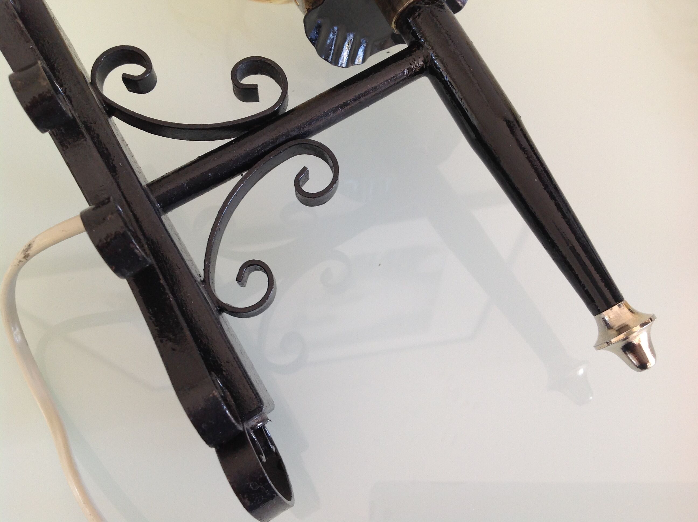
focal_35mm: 35
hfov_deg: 52.7
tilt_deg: -70.0
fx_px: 705
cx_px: 349
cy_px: 261
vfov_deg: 40.6
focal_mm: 4.28
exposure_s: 1/24
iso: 64
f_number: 2.4
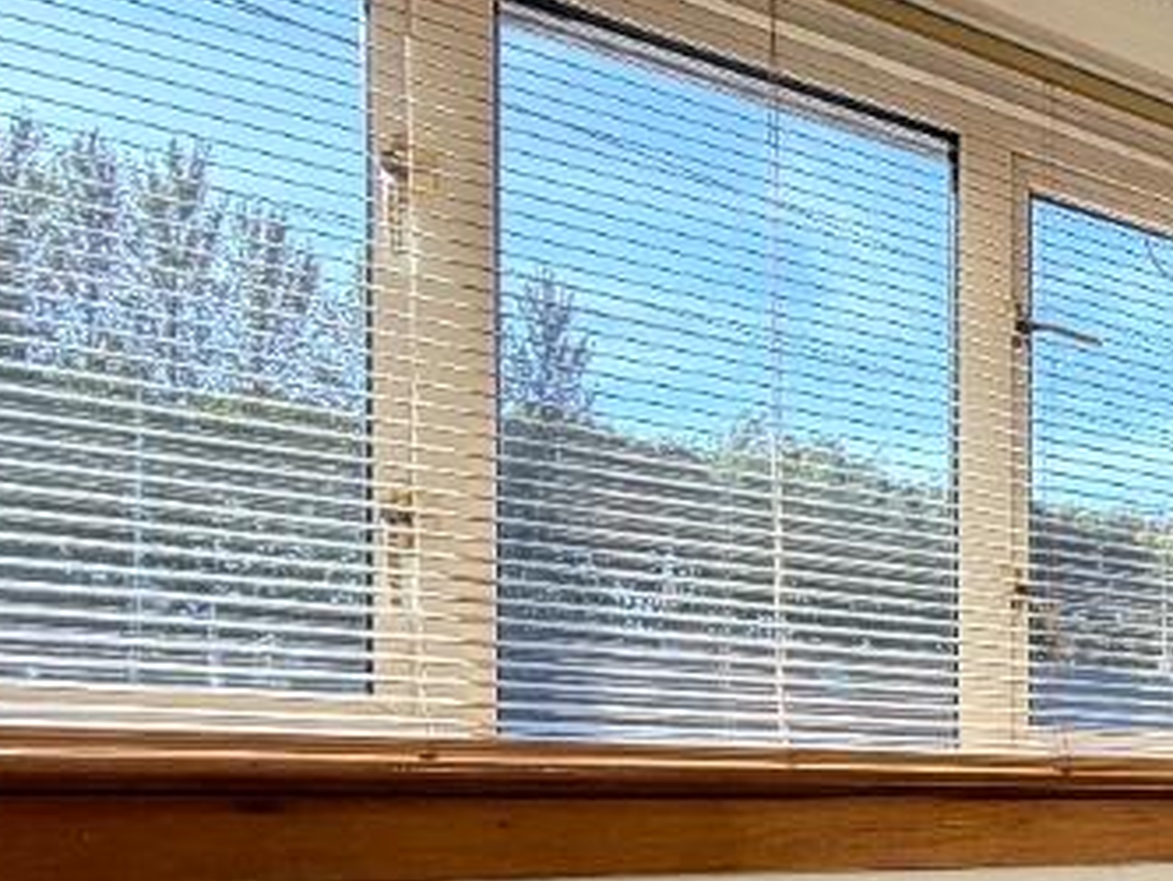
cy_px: 828
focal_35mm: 43
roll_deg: +0.6
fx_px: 1458
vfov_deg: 31.7
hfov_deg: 30.6
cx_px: 1638
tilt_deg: -0.1
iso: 50
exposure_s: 1/121
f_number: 2.2
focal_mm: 2.22
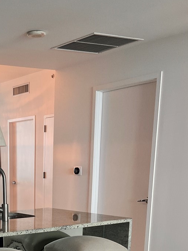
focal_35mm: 61
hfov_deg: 23.0
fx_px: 442
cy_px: 274
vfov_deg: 28.8
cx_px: -2
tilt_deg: -14.0
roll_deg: +0.3
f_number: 1.6
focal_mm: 5.1
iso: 100
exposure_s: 1/120
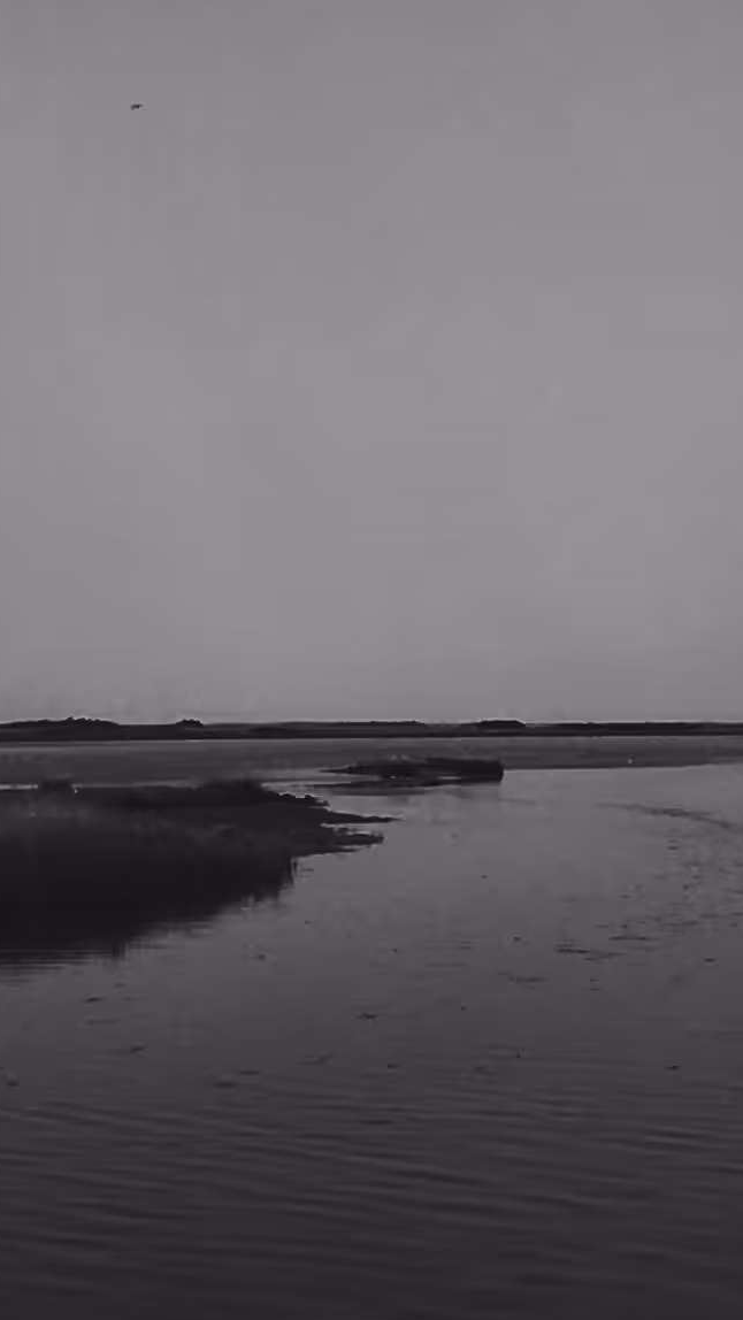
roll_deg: +1.7
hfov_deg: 10.9
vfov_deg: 19.3
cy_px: 534
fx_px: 3887
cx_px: 618
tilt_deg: +2.8
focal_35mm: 111
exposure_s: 1/1923
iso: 25
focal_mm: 4.15
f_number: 2.2
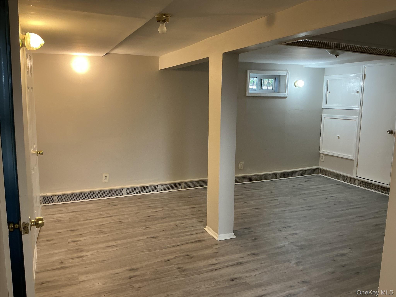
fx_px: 332
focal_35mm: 29
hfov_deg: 61.7
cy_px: 148
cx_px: 198
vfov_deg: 48.2
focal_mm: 3
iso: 100
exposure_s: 1/60
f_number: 1.8
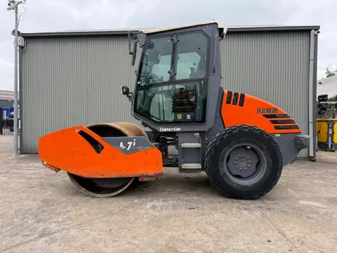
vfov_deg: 56.8
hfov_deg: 71.6
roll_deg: -0.5
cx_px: 168
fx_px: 234
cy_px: 126
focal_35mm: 24
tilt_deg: -2.0
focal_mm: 6.76
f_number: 1.78
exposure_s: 1/1122
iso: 100
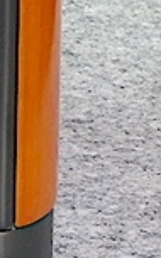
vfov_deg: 2.3
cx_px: -507
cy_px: -233
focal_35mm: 905
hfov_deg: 1.4
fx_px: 6353
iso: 100
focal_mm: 24.2
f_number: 5.3
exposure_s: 1/2.5
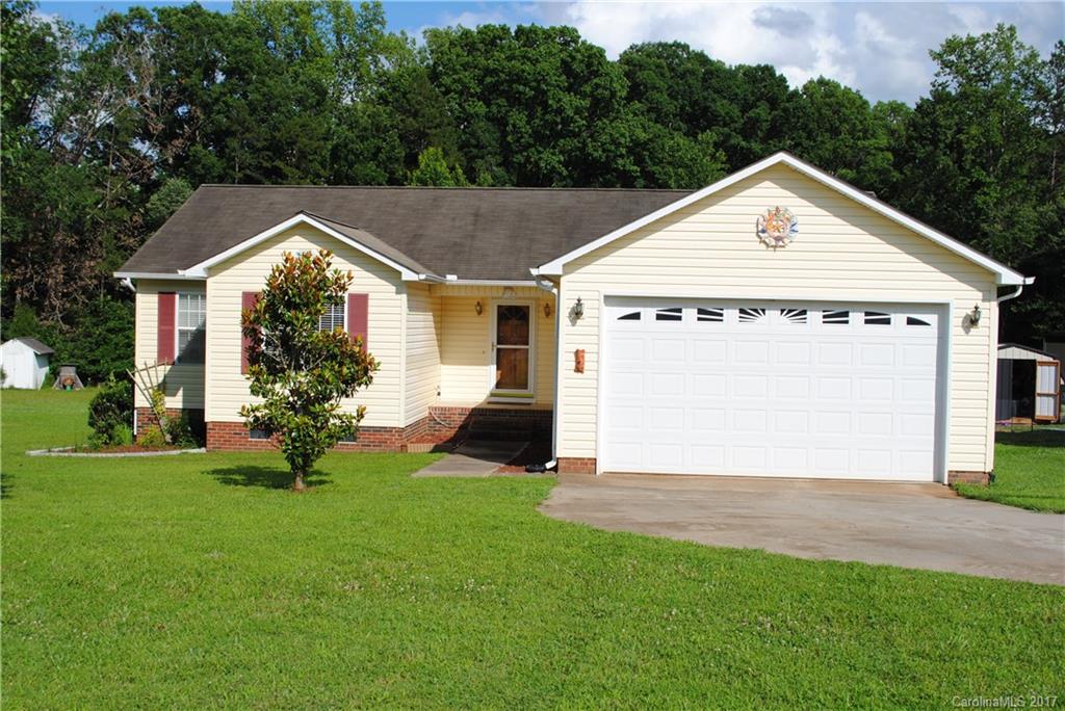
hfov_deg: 49.5
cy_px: 356
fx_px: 1154
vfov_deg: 34.3
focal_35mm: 39
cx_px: 532
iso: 100
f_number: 9
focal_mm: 26
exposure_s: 1/320
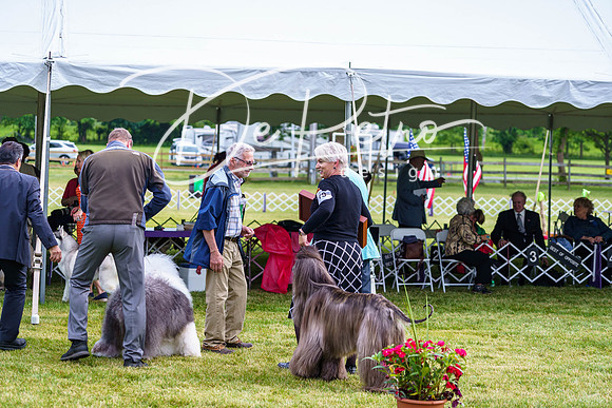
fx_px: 1598
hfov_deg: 21.7
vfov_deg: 14.6
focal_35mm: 94
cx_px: 306
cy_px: 204
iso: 250
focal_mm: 94
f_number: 4
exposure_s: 1/500
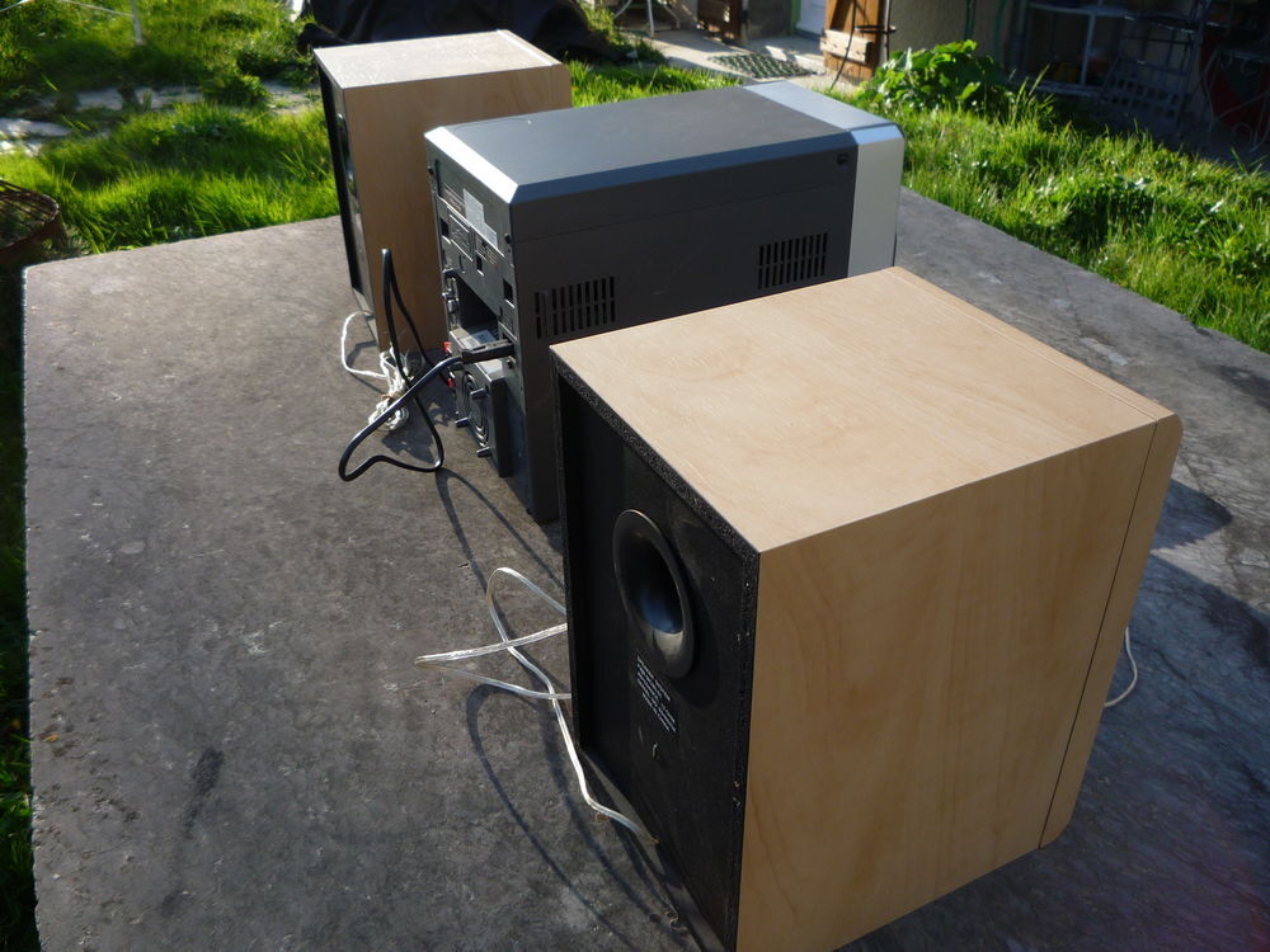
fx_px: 1101
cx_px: 635
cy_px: 476
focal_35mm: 30
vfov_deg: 46.8
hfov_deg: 60.0
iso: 100
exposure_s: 1/160
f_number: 4
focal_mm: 5.2
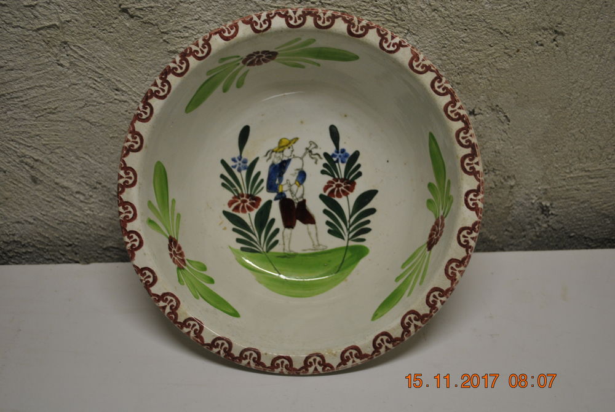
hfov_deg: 49.5
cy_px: 206
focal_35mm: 39
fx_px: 668
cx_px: 308
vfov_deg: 34.4
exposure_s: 1/30
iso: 320
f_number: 4.2
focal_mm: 26
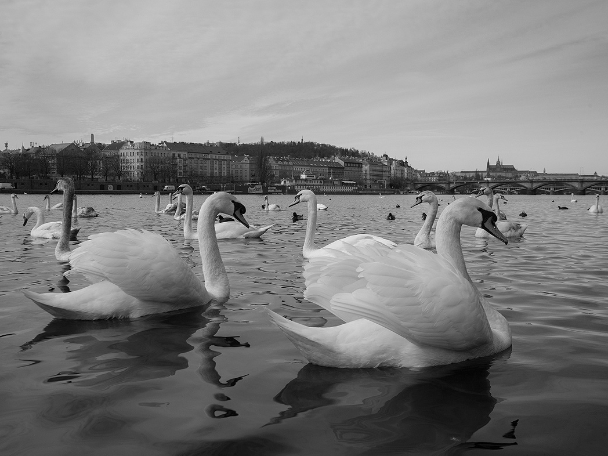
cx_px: 280
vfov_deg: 42.9
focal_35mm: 33
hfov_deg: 55.3
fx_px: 580
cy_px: 228
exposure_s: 1/125
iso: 320
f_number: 13
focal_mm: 30
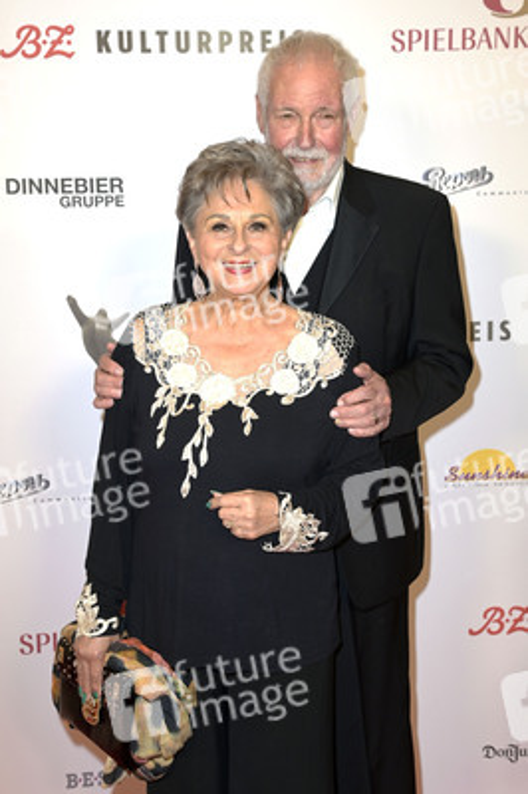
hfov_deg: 23.3
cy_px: 397
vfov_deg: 34.5
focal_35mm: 58
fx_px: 1278
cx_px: 264
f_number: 5.6
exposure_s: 1/160
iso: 640
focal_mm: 58
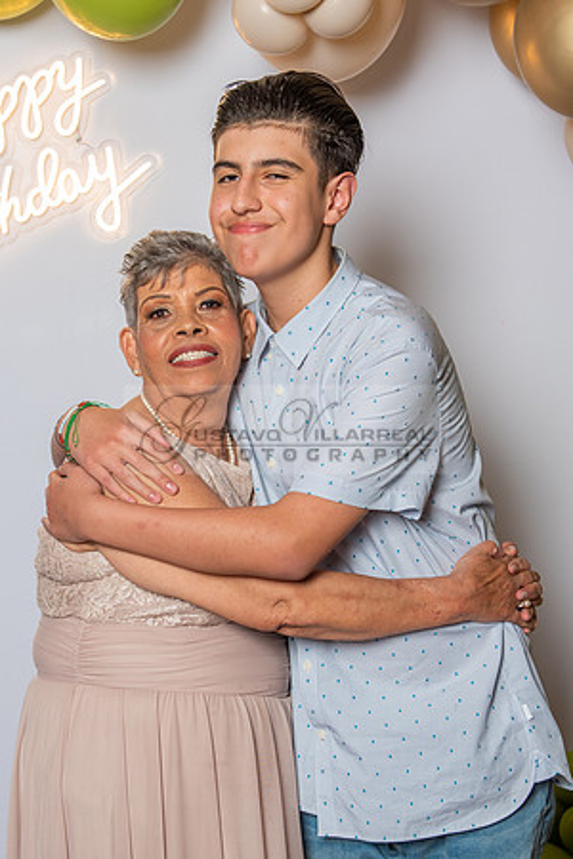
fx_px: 1839
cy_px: 428
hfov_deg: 17.7
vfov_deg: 26.3
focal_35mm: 77
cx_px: 204
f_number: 4
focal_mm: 44
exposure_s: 1/200
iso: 250
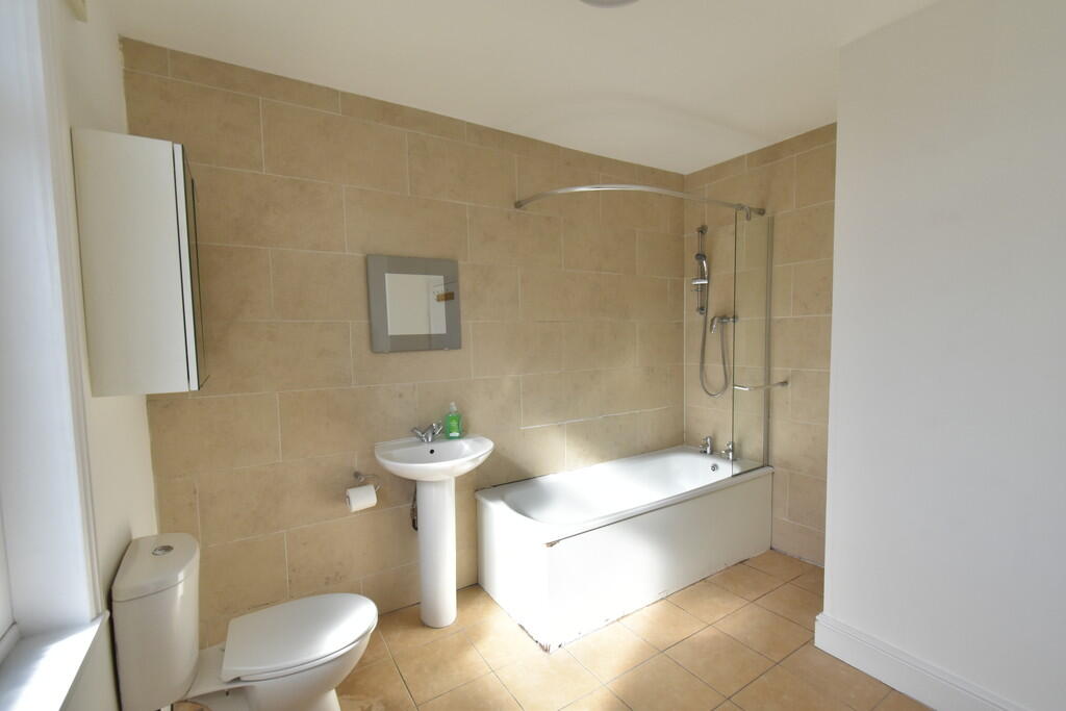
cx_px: 533
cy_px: 356
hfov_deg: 100.4
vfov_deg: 77.3
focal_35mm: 15
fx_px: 444
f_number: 9
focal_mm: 10
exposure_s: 1/320
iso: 500
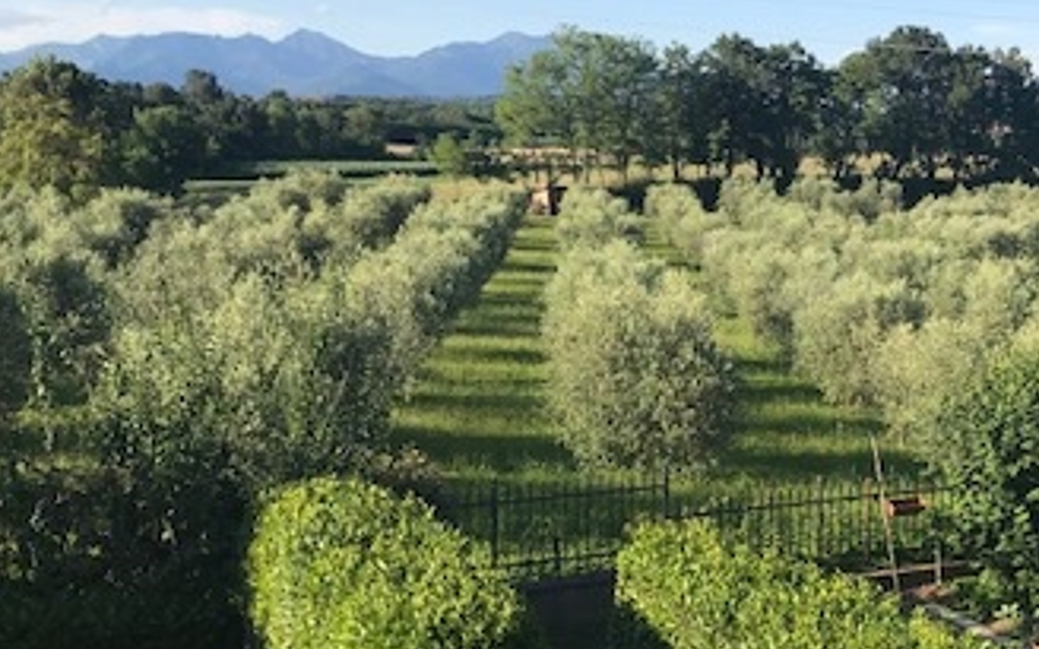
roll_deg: -0.8
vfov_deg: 22.3
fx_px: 1642
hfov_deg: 34.4
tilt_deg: -8.9
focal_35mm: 58
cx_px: 770
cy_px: 399
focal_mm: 3.99
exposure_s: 1/1546
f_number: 1.8
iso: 20
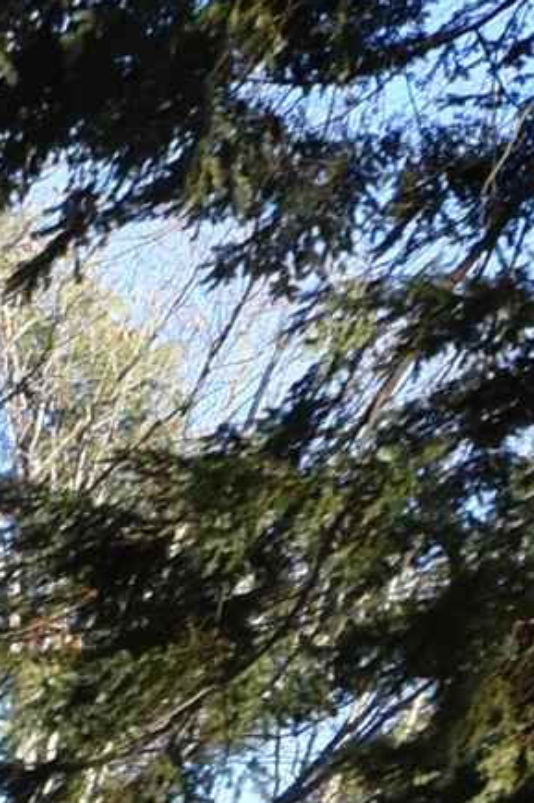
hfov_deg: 5.0
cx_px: -1397
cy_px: 1298
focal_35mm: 255
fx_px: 5678
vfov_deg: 7.9
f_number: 8
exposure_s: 1/500
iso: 720
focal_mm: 24
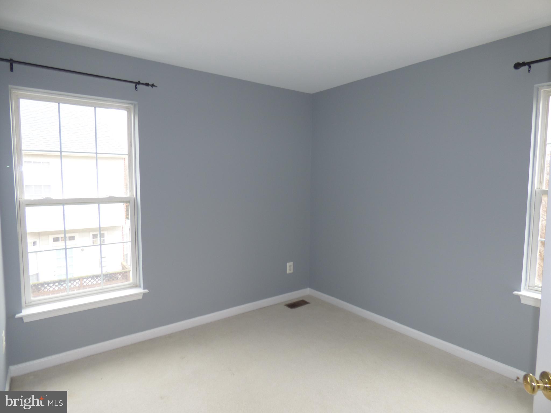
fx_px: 318
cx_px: 276
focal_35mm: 20
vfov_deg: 66.0
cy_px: 206
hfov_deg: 81.7
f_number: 2.8
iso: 100
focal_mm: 3.58
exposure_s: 1/8
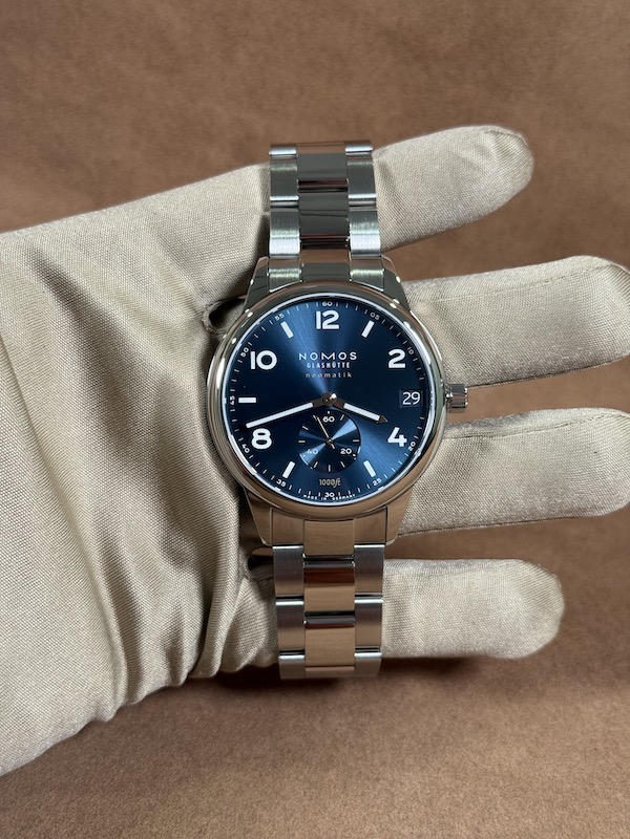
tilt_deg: -27.8
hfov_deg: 30.3
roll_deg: -1.6
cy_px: 420
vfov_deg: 39.7
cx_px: 315
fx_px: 1165
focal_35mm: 48
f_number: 1.78
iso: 125
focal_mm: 6.76
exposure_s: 1/60
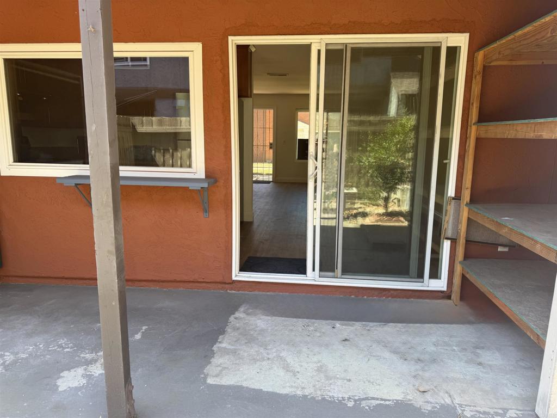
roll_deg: -0.3
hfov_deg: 71.6
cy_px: 209
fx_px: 386
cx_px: 278
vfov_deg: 56.8
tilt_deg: -9.5
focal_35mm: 24
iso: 64
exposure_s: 1/164
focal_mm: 6.76
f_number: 1.78
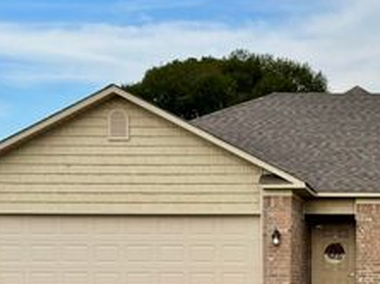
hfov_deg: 18.0
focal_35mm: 108
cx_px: 337
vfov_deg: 13.6
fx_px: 1184
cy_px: 236
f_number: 1.78
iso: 64
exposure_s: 1/3257
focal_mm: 6.76
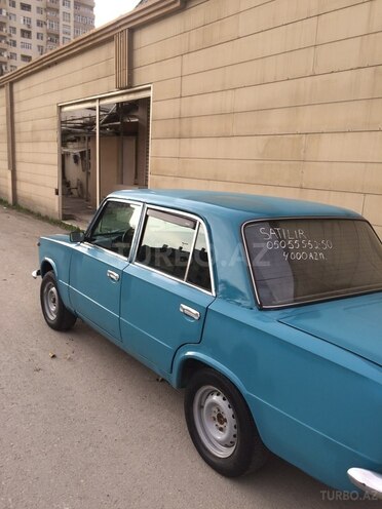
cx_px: 191
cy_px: 254
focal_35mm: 29
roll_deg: -1.1
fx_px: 427
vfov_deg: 61.7
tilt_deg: -10.8
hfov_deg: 48.2
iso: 32
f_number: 2.2
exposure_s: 1/127
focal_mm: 4.15
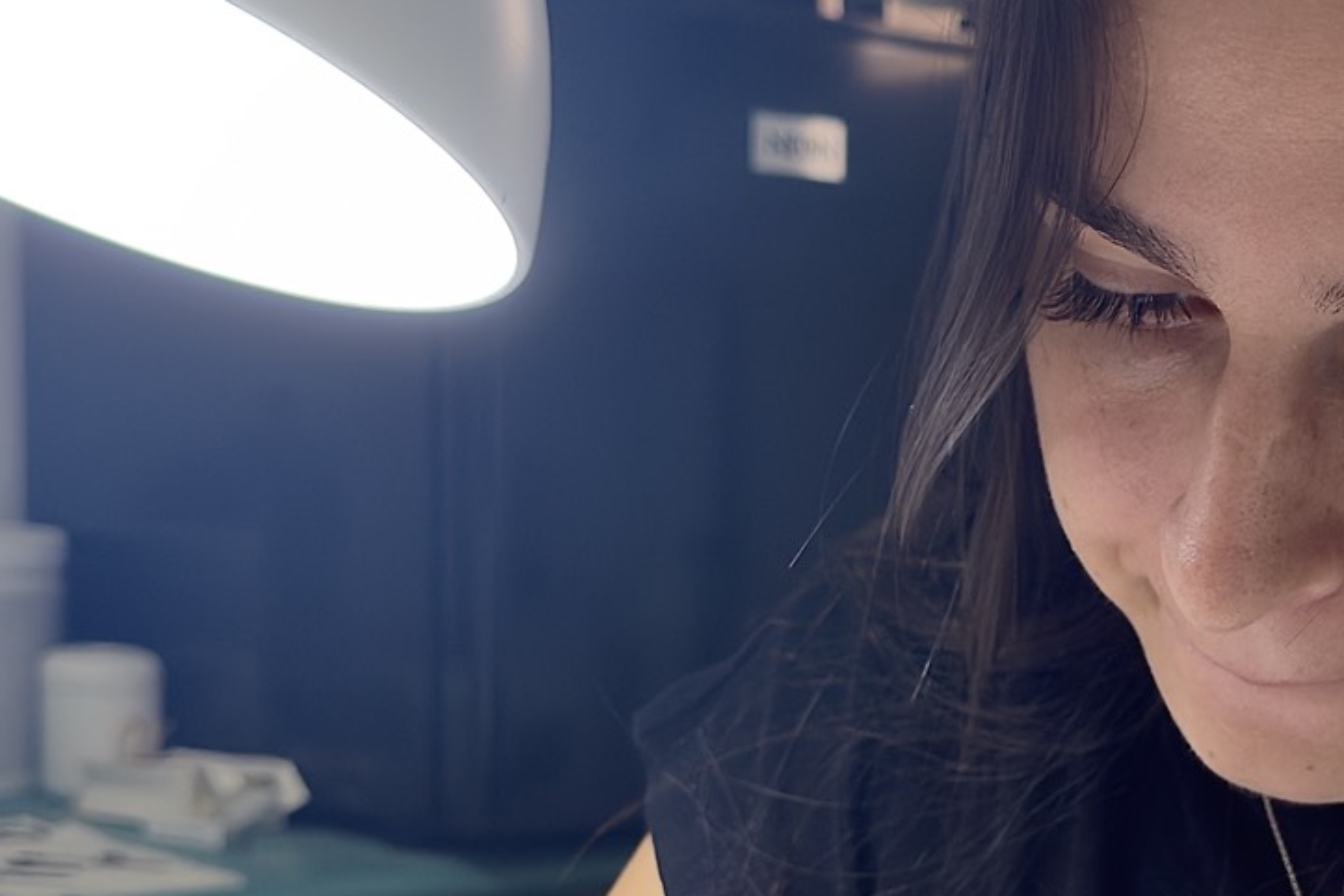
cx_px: 1143
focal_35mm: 82
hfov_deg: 24.2
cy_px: 854
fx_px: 3061
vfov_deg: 16.4
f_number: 1.78
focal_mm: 6.76
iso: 125
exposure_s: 1/100
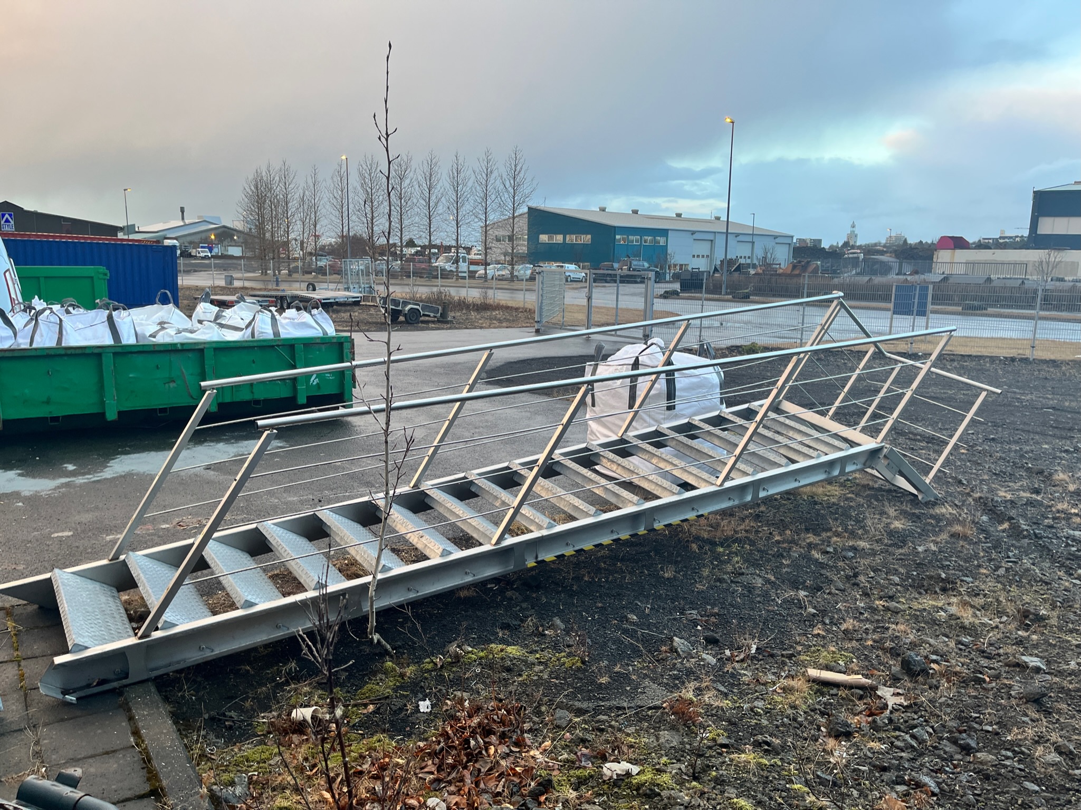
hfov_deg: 67.3
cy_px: 405
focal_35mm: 26
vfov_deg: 53.0
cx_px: 540
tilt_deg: -10.4
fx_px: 812
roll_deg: -1.6
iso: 100
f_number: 1.6
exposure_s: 1/121
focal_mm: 5.1
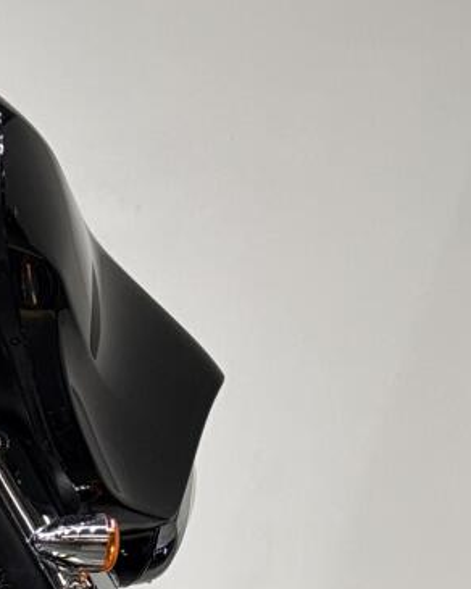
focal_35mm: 139
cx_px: -547
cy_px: 783
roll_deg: -1.0
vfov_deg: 13.3
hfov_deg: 10.1
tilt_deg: -11.5
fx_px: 2422
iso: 125
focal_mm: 5.96
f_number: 1.6
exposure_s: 1/120
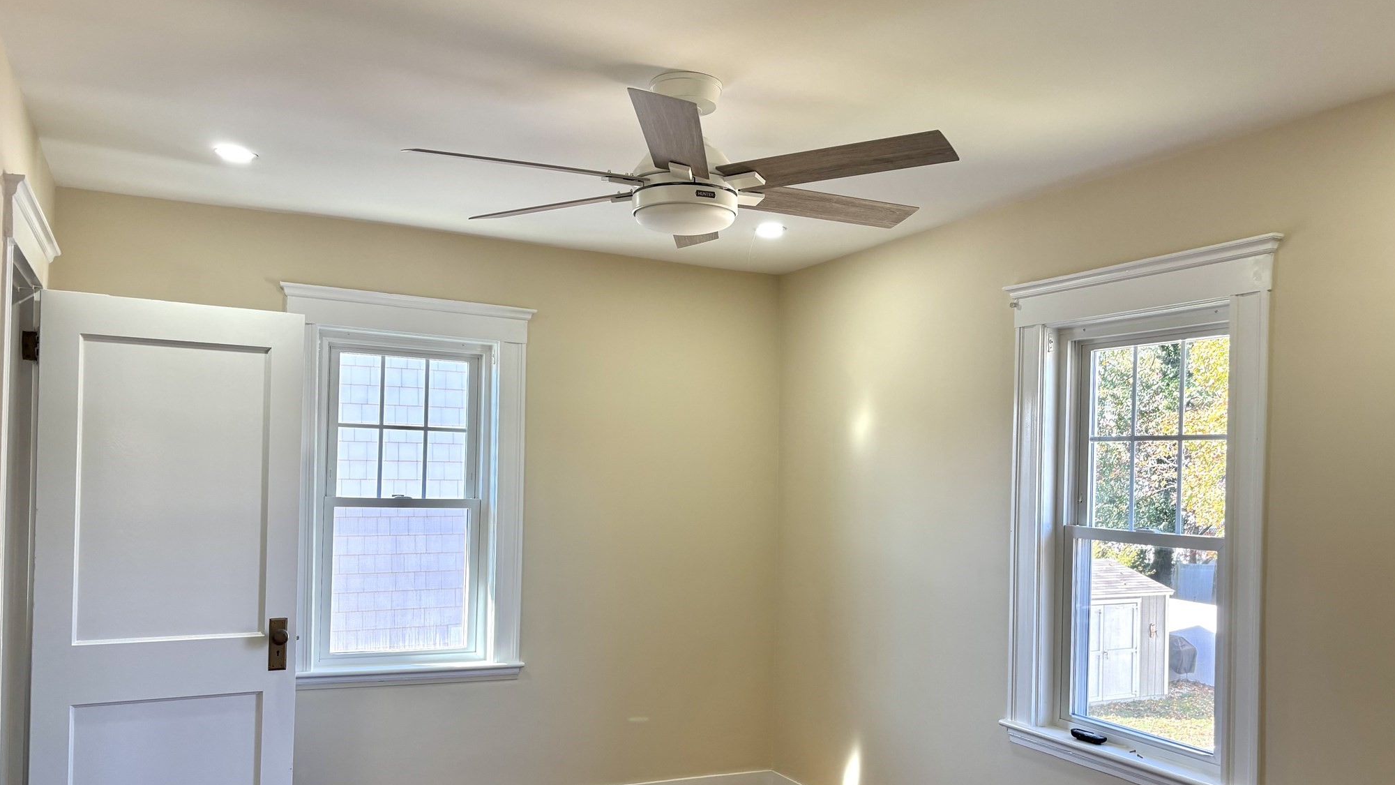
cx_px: 690
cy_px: 465
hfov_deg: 66.1
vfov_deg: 40.0
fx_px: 1073
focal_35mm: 29
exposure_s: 1/120
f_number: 1.6
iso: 64
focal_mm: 5.96
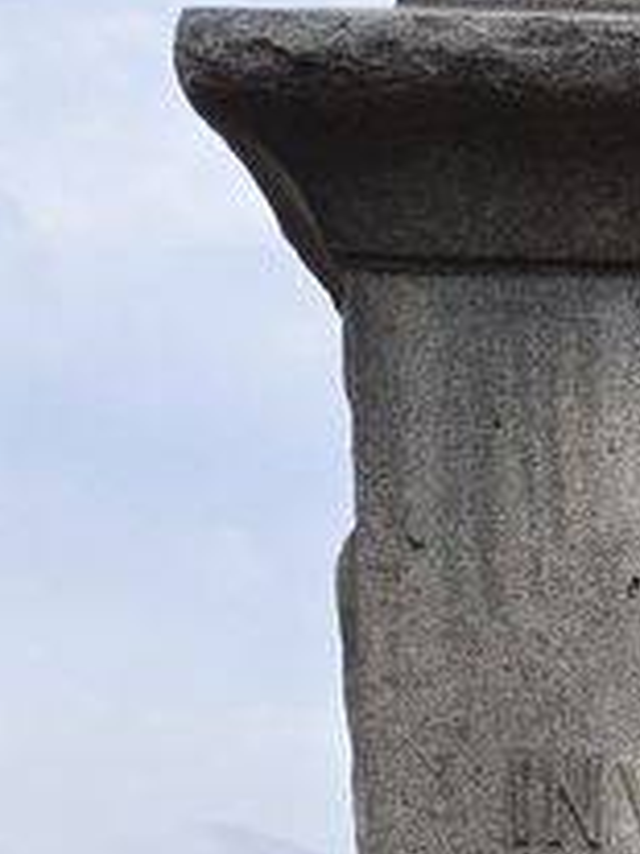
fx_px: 2196
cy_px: 1262
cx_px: 970
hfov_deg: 15.3
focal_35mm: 89
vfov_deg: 19.4
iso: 25
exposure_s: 1/385
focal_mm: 5.4
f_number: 1.8
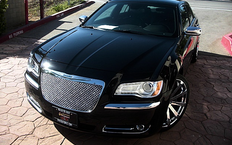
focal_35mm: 39
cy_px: 63
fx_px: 247
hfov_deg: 50.4
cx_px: 116
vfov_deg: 32.7
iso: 50
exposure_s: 1/400
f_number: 2.8
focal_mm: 6.3
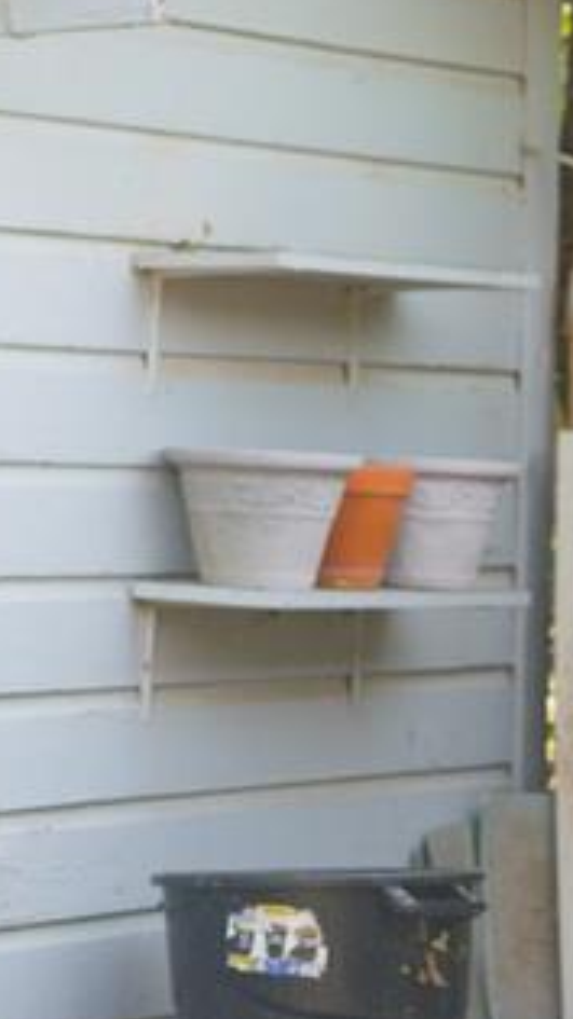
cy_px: 514
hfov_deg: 6.8
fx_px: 4596
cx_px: -767
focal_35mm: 170
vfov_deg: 12.7
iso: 640
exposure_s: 1/2500
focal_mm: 50
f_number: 1.8
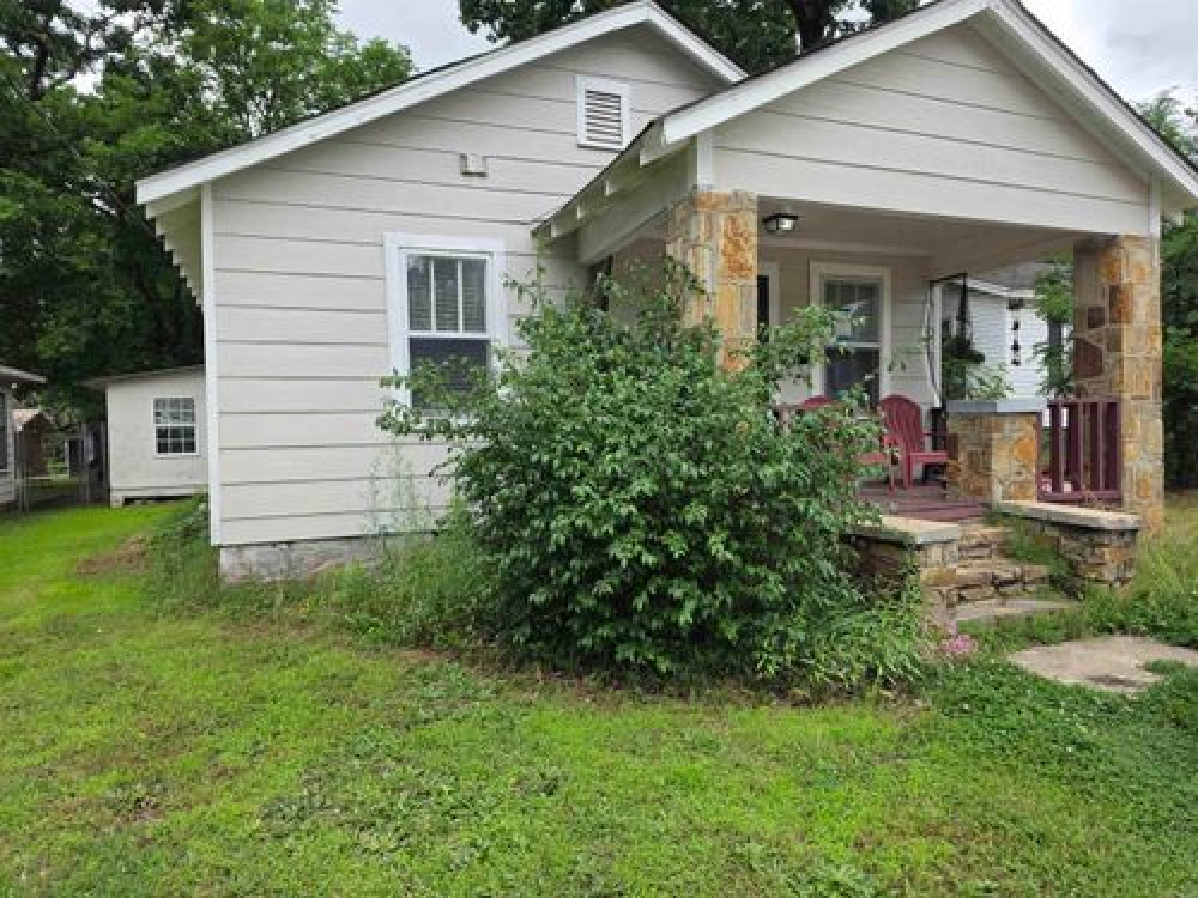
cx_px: 599
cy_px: 449
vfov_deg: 58.9
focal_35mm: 23
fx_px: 796
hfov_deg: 73.9
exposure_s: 1/1650
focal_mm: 6.5
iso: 64
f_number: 1.4
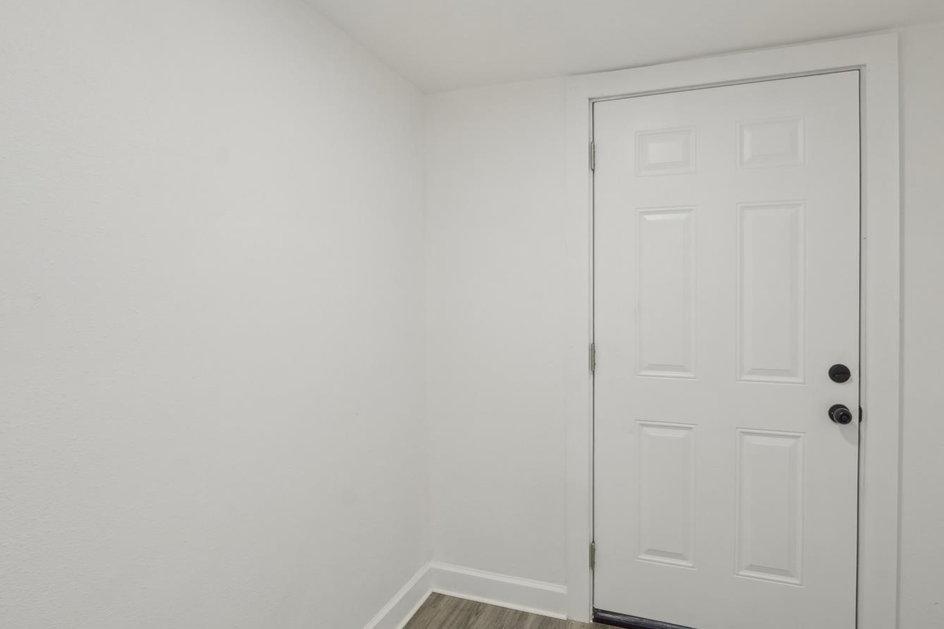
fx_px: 472
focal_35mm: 18
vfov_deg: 67.3
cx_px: 531
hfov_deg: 89.6
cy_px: 293
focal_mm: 10
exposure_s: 1/30
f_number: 8
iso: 400
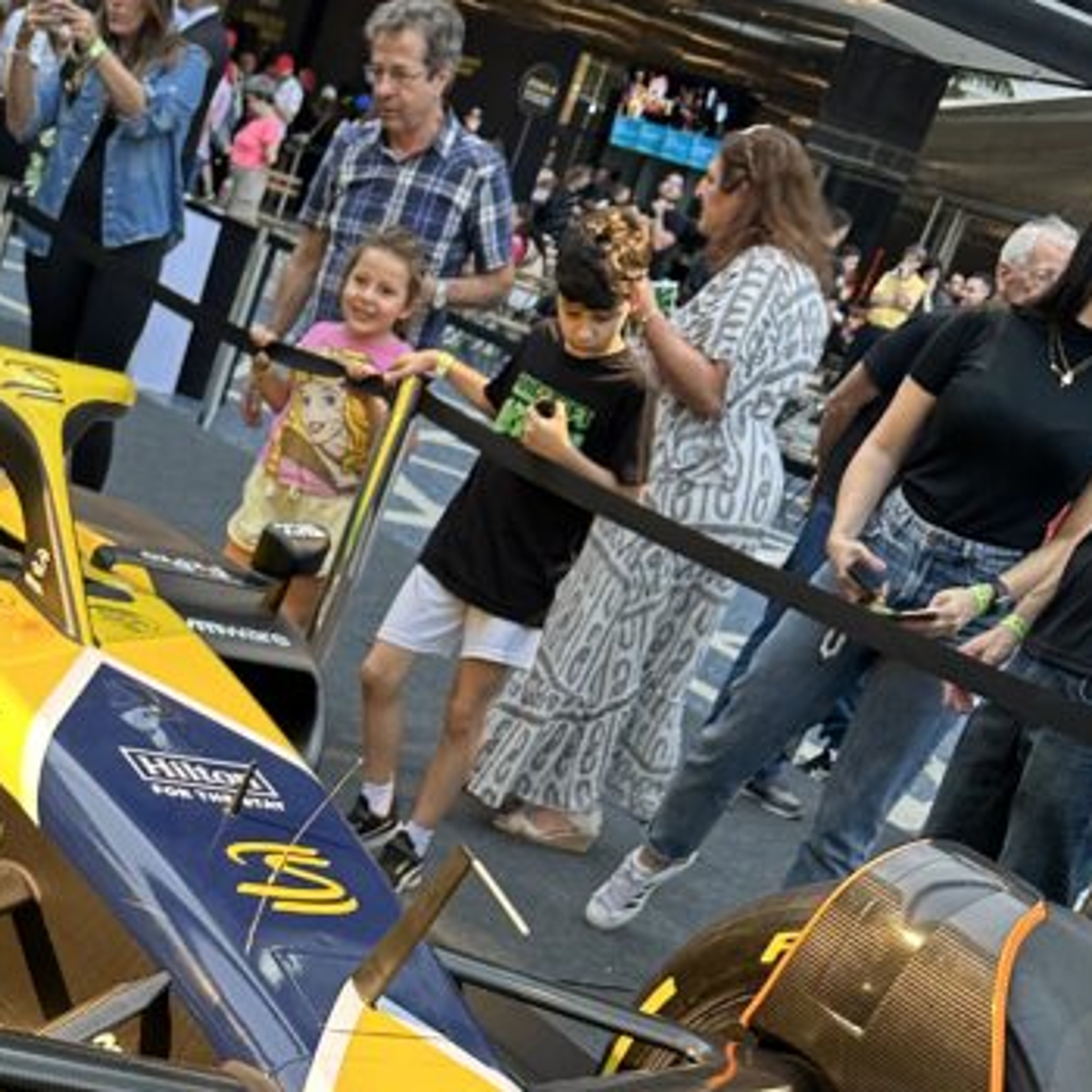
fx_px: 2213
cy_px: 1195
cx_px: 37
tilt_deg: -25.7
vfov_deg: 25.7
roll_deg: -18.6
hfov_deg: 26.5
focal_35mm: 62
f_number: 1.78
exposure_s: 1/120
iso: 200
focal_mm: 6.86
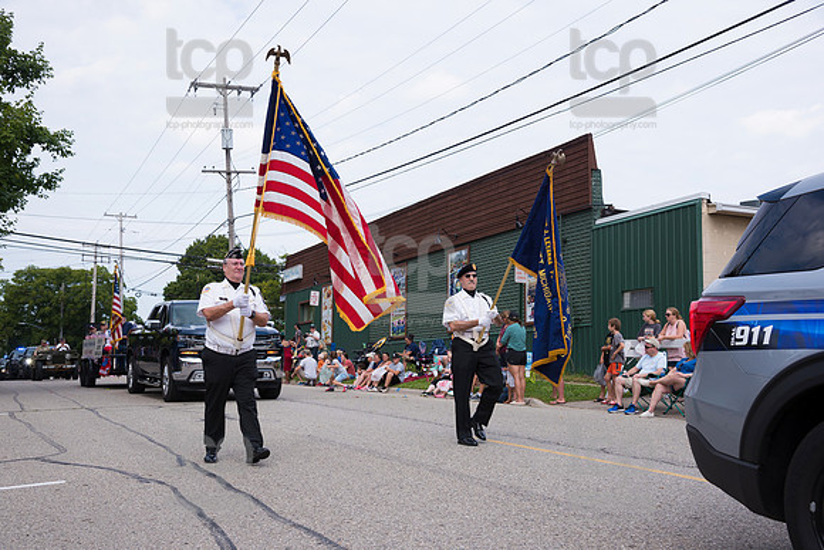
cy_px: 275
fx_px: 870
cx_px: 412
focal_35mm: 38
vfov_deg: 35.1
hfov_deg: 50.7
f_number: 6.3
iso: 140
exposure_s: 1/500
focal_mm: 38
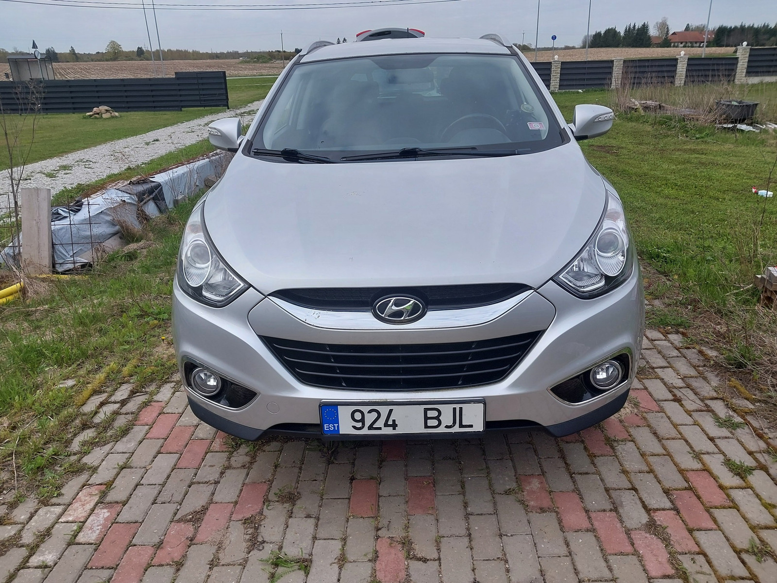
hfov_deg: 60.0
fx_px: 673
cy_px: 292
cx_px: 388
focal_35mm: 30
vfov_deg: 46.8
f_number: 1.8
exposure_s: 1/340
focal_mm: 4.6
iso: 20
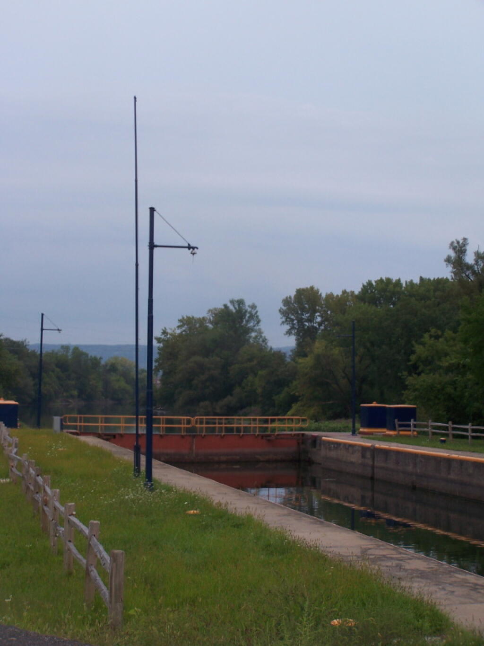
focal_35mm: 75
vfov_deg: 26.0
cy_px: 323
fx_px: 1398
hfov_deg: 19.6
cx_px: 242
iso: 100
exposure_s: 1/40
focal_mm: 12.4
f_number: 3.2
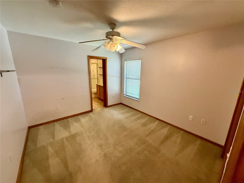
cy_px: 92
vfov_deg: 85.7
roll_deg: -0.1
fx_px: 99
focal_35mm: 14
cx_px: 122
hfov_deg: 102.1
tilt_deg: -11.4
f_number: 2.2
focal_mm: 2.22
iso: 500
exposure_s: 1/120
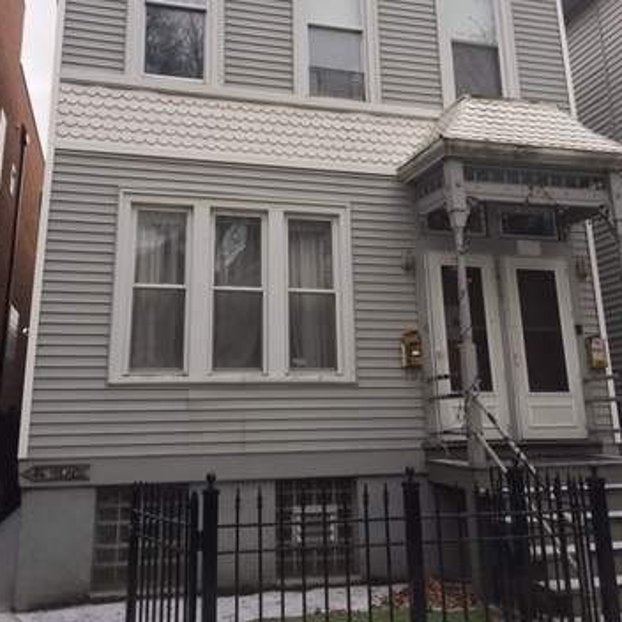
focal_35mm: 35
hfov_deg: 47.2
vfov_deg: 46.7
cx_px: 309
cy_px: 226
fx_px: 712
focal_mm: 4.15
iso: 25
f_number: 2.2
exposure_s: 1/126
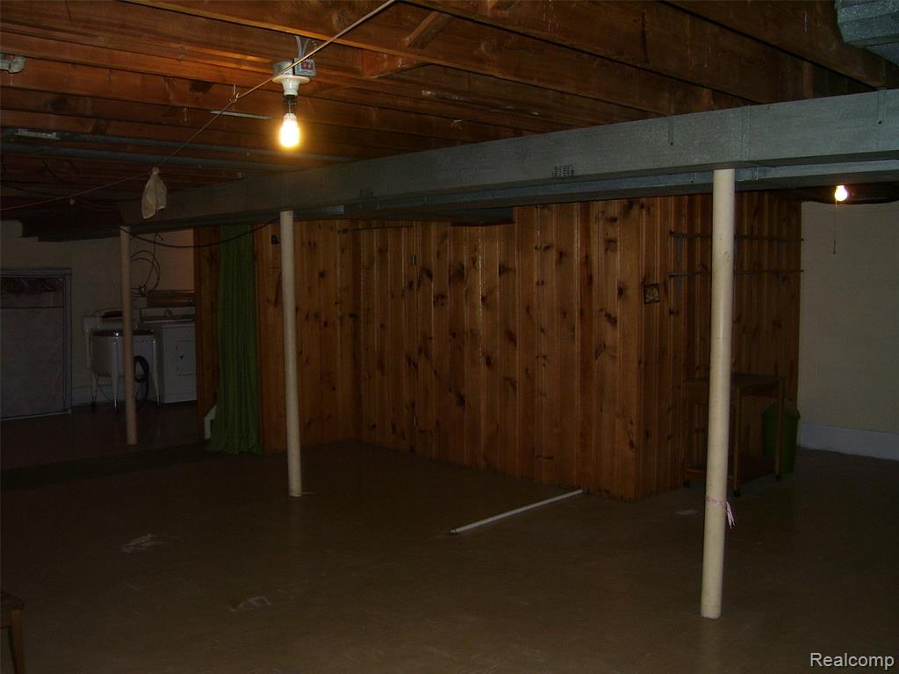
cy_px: 337
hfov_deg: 54.0
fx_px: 883
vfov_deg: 41.8
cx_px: 450
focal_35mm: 34
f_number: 2.7
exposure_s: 1/60
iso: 125
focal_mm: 5.6
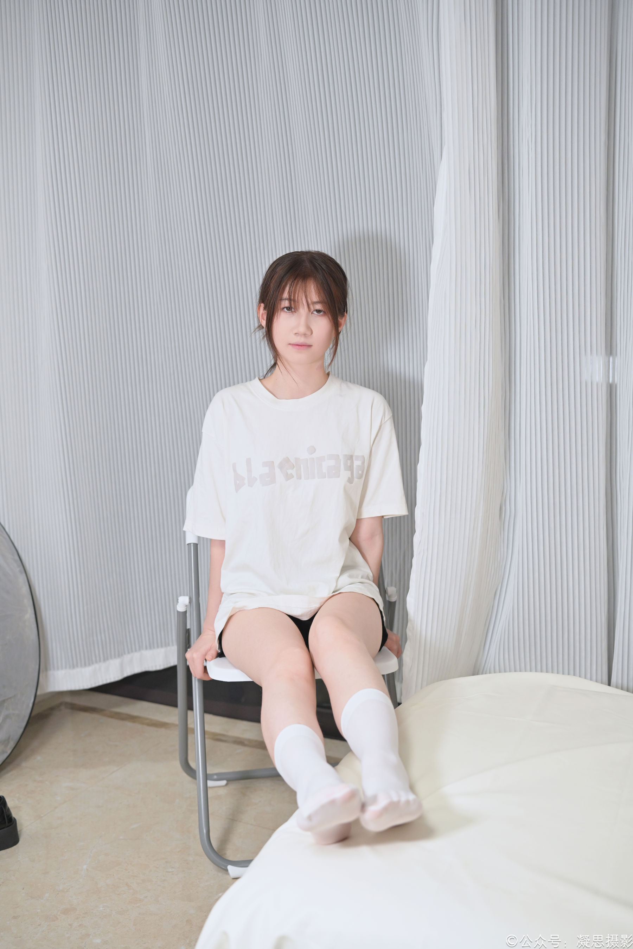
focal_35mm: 35
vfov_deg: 54.4
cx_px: 316
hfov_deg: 37.9
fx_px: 923
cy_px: 474
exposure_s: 1/100
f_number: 2.8
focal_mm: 35
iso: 1400
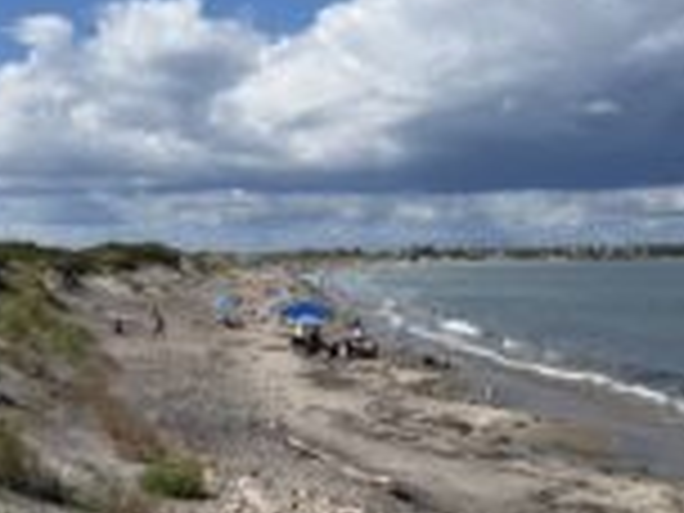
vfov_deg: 23.3
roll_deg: +0.1
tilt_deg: +1.6
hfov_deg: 30.6
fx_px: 1245
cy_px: 216
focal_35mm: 63
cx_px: 252
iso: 80
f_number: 1.78
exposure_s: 1/9091
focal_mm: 6.76
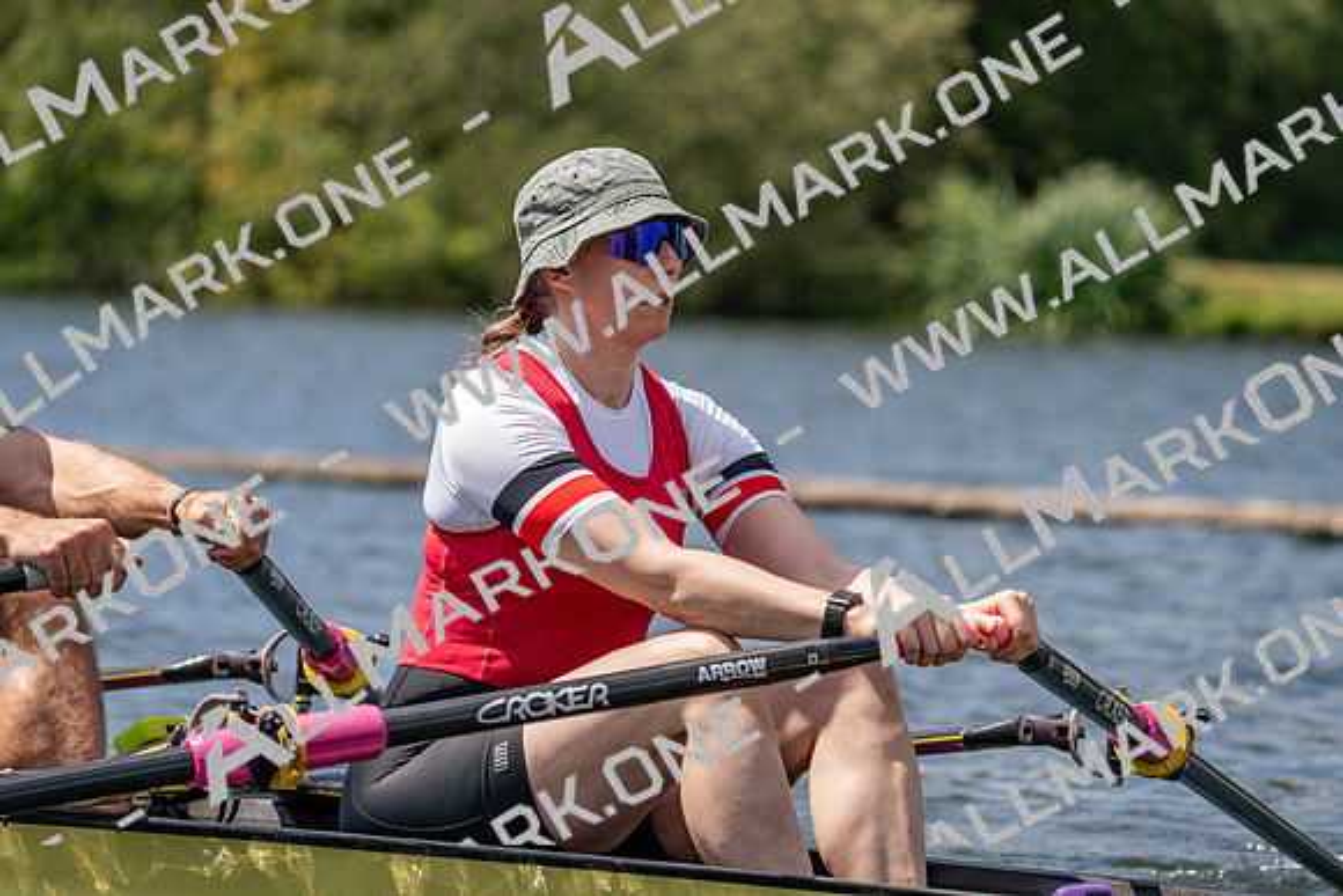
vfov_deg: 5.5
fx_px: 9403
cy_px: 448
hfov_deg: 8.2
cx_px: 672
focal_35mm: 252
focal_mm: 252
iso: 250
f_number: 5.6
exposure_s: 1/2000
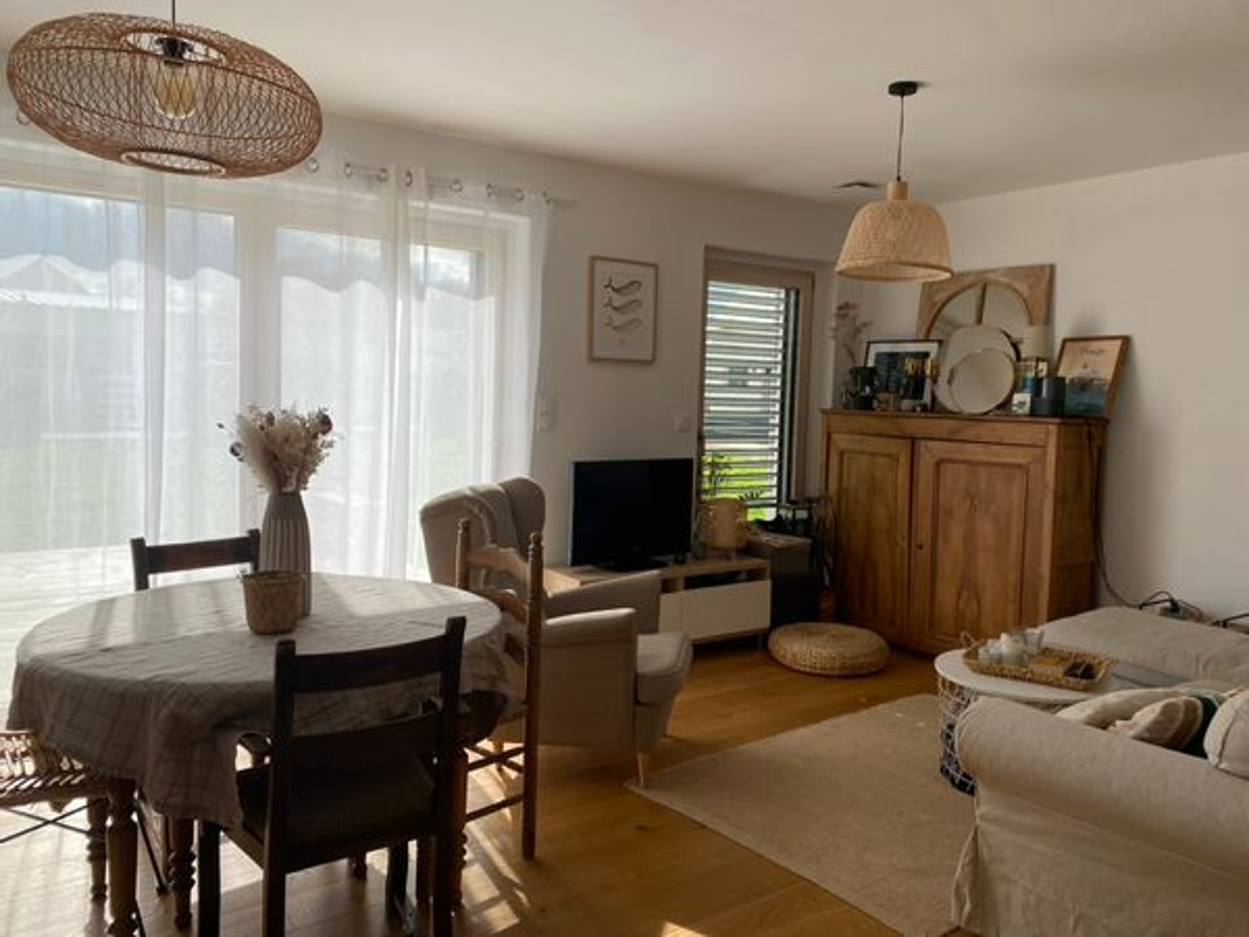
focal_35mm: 26
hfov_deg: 67.3
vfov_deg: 53.1
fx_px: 938
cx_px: 624
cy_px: 468
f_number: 1.8
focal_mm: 4.25
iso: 32
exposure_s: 1/1182
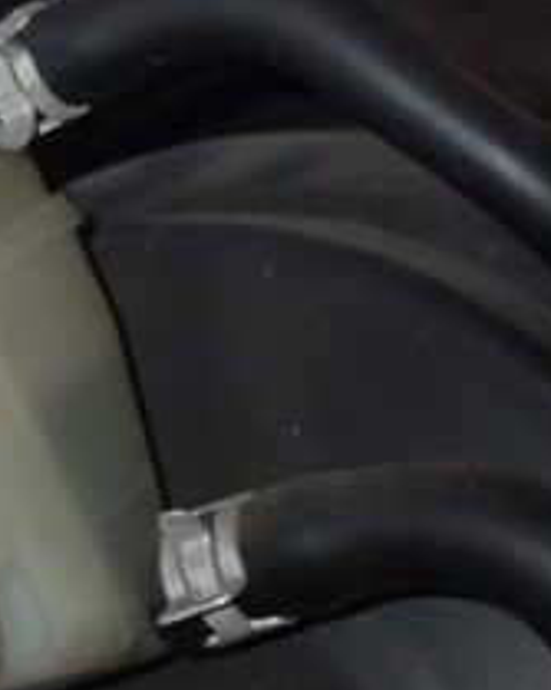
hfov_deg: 10.6
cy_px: 730
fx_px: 2856
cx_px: -317
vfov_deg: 13.5
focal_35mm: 140
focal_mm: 9.01
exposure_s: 1/50
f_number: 9
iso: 640
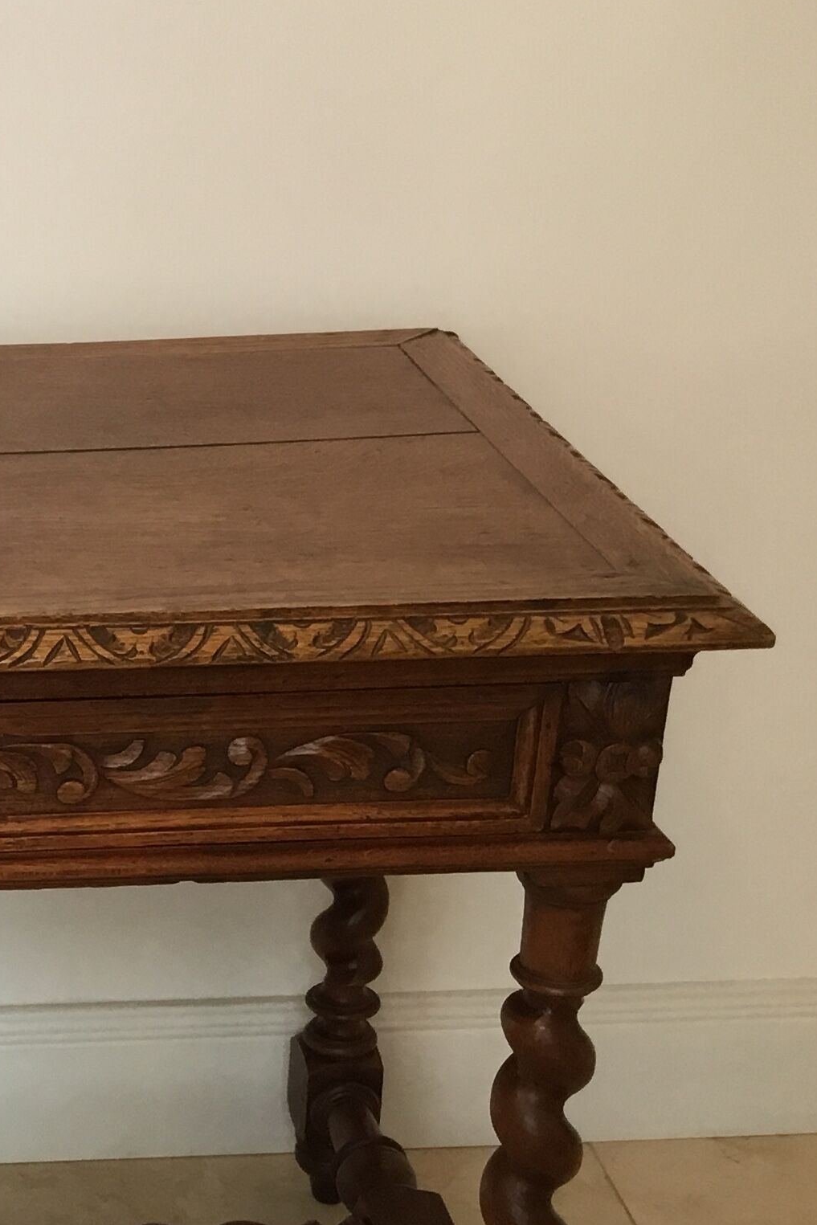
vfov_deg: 29.0
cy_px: 860
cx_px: -149
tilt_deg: -25.8
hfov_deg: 18.7
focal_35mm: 69
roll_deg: +0.5
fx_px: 2348
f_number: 2.4
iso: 64
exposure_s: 1/33
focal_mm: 3.3
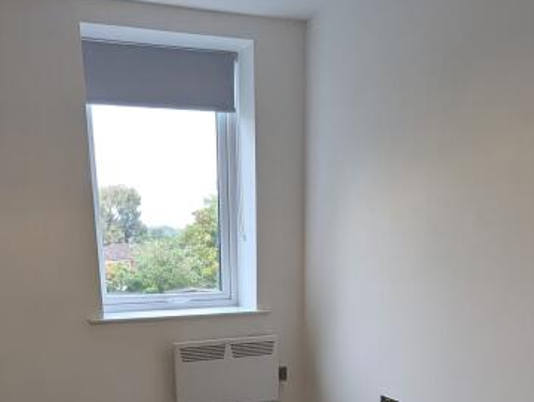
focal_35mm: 37
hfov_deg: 50.0
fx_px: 572
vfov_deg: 34.4
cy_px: 424
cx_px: 236
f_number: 2.2
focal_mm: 1.95
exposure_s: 1/100
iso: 141
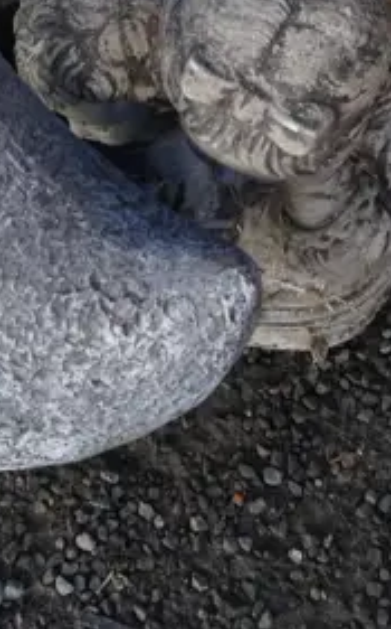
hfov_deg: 11.2
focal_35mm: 116
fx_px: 1983
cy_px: -515
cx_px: 306
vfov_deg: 15.4
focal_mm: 15
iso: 200
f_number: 5
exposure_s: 1/160
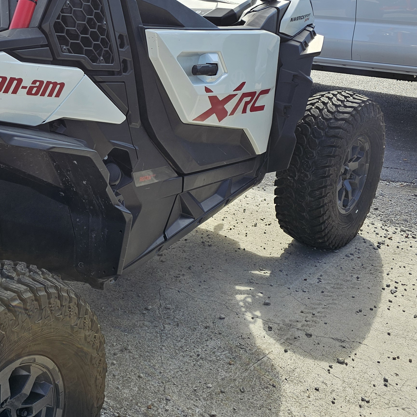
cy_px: 126
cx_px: 4
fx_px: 641
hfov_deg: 33.2
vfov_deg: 35.6
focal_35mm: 47
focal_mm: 6.3
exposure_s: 1/428
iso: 10
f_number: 1.7
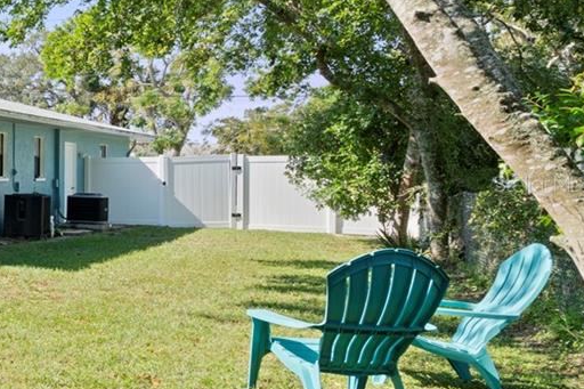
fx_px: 811
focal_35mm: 50
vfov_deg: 27.0
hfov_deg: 26.7
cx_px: -317
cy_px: 184
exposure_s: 1/30
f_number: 10
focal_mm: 16
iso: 100
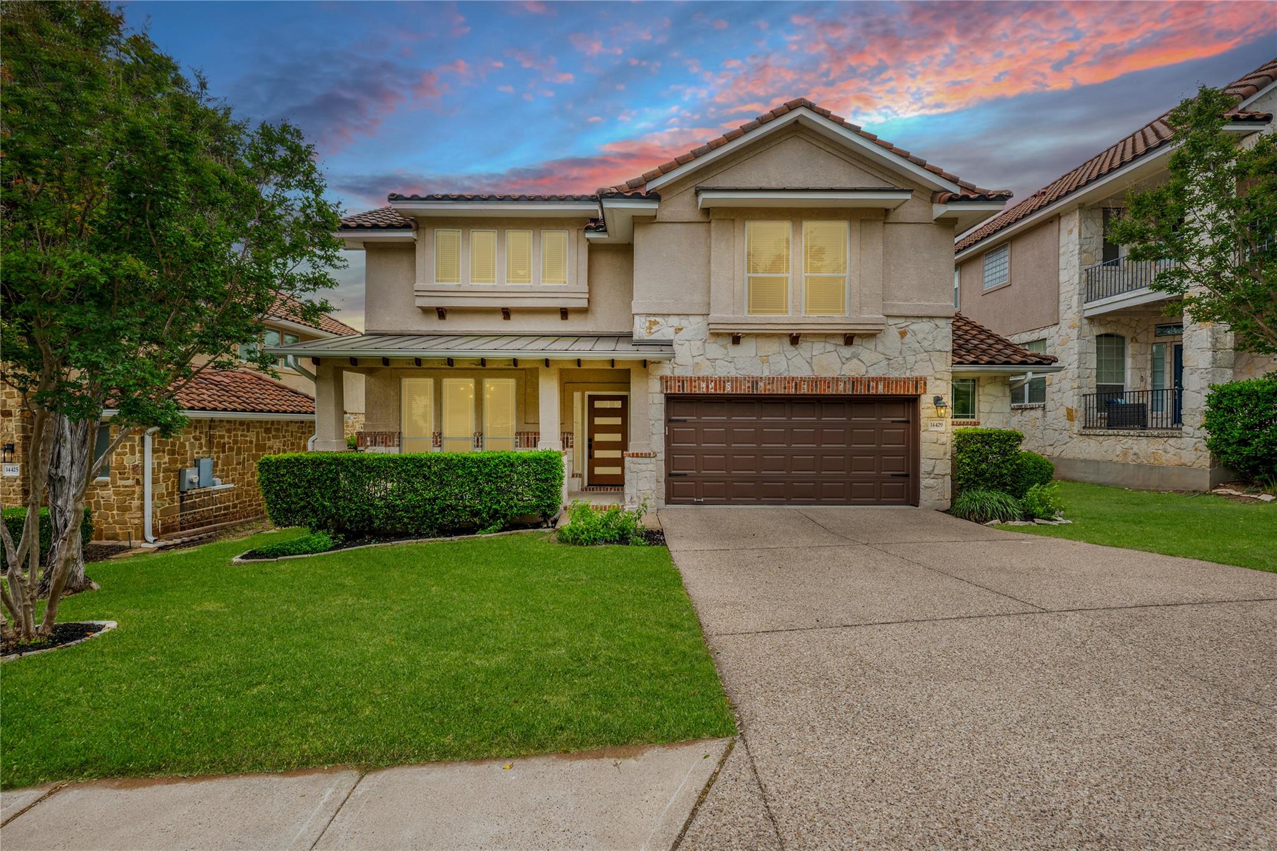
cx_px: 638
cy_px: 426
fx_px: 550
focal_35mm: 16
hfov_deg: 98.5
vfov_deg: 75.5
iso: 250
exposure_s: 1/320
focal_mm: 15.5
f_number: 8
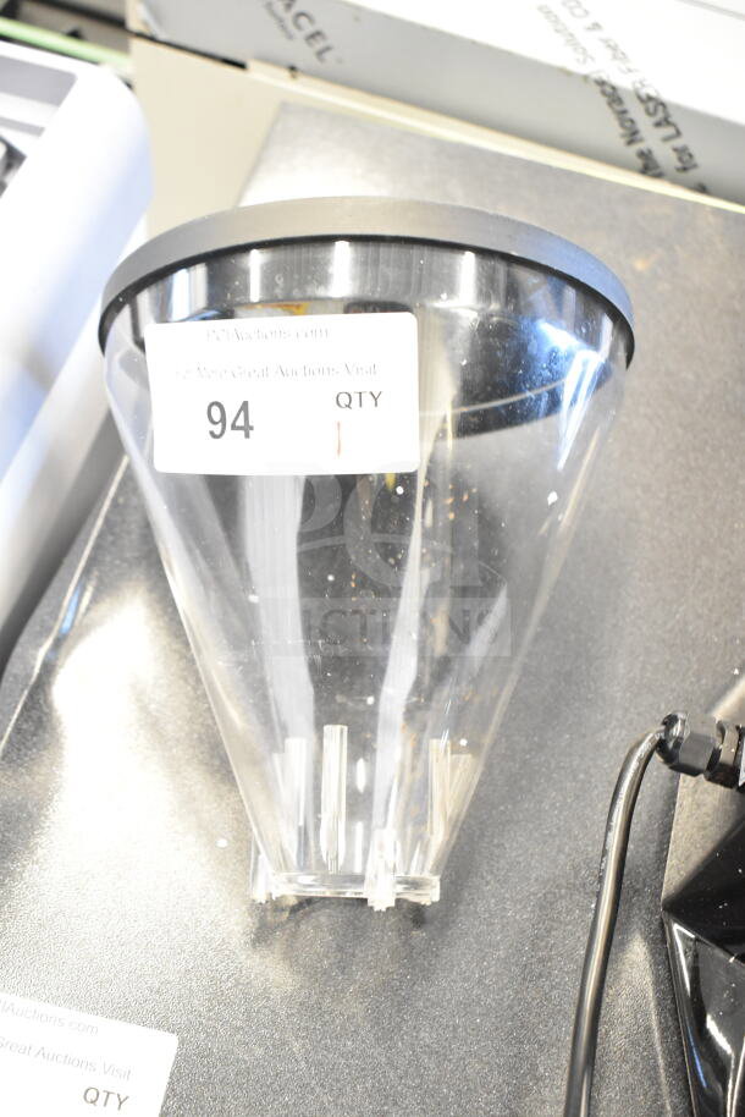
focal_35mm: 40
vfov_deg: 47.9
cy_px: 558
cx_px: 372
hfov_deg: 33.0
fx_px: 1256
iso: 3200
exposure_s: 1/40
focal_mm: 27
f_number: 4
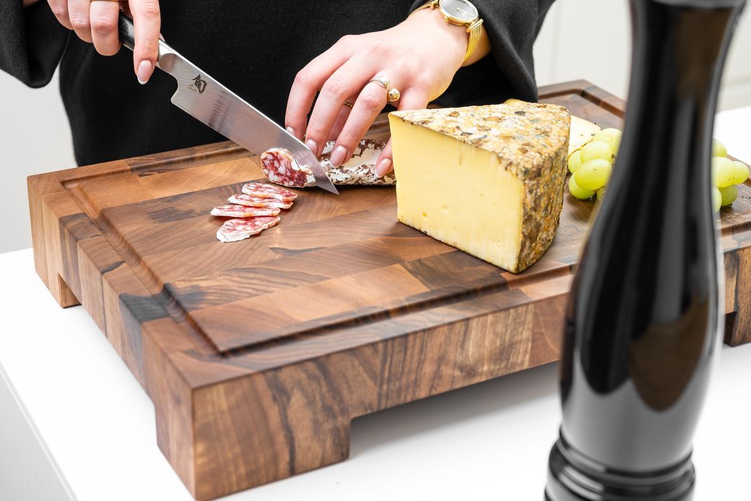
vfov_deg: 23.8
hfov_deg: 35.0
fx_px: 1189
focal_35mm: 57
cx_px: 399
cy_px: 255
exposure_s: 1/160
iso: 40
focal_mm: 50
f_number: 5
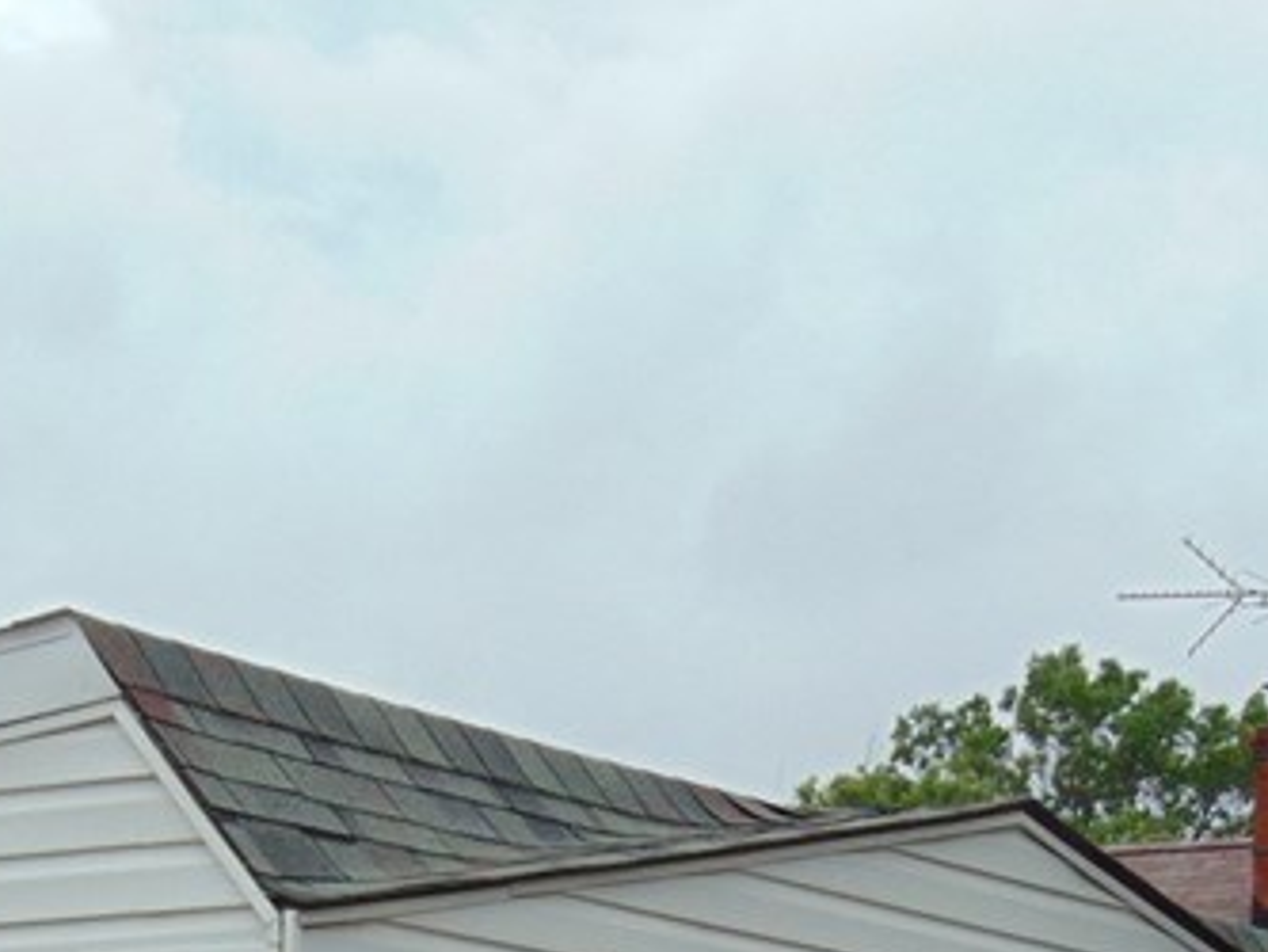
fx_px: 4727
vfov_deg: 11.1
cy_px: 1333
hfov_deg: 15.3
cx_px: 495
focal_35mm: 129
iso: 80
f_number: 3.3
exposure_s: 1/1000
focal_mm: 7.6
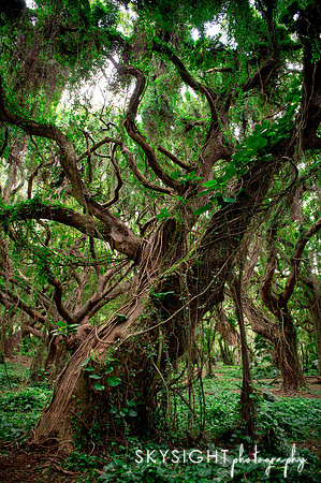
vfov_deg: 73.8
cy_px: 242
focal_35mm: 24
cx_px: 160
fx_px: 322
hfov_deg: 53.0
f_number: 2.8
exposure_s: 1/200
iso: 1600
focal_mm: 24
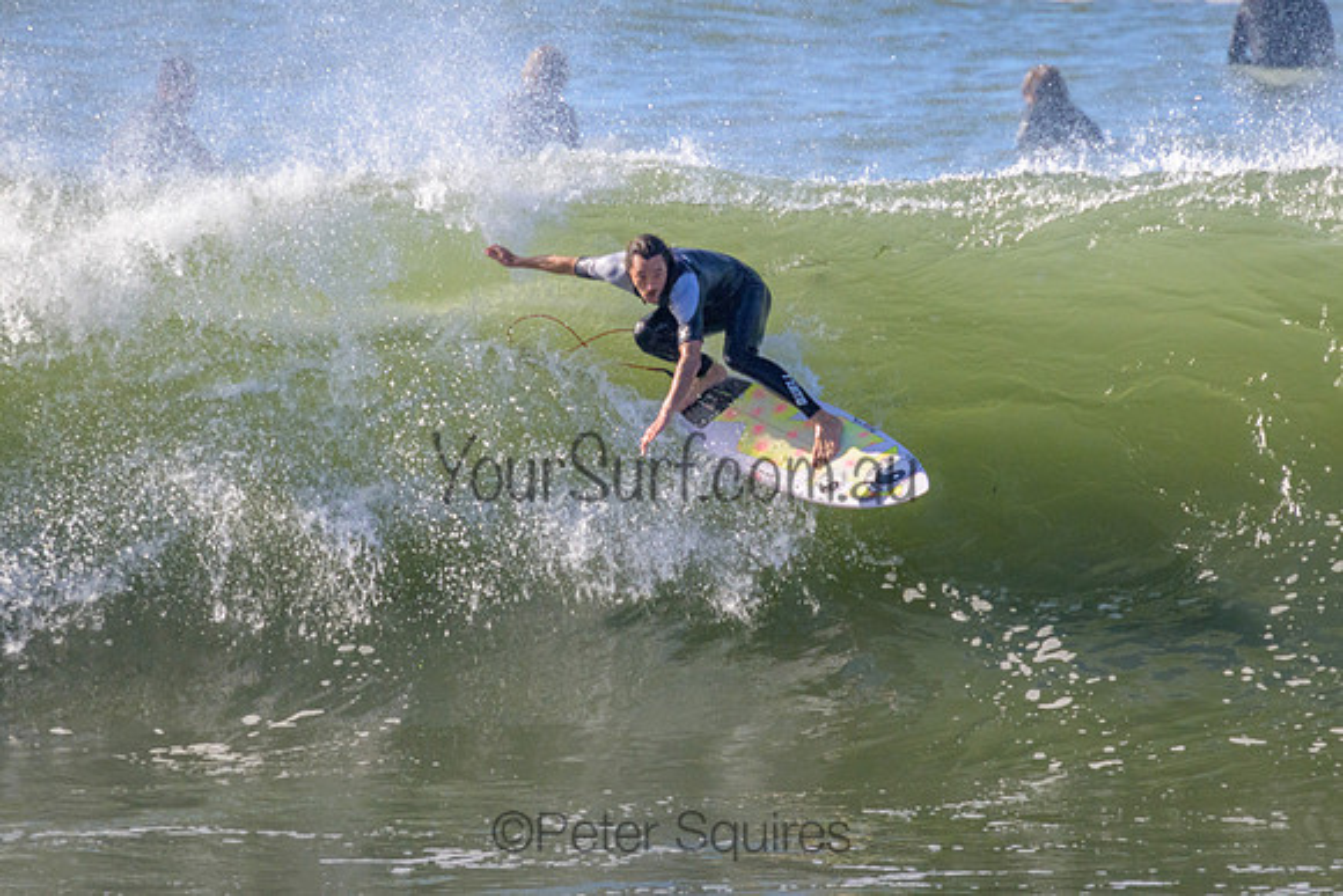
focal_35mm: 1081
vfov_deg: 1.3
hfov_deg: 1.9
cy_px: 291
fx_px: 40325
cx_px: 798
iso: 1100
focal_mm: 800
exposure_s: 1/2000
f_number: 11
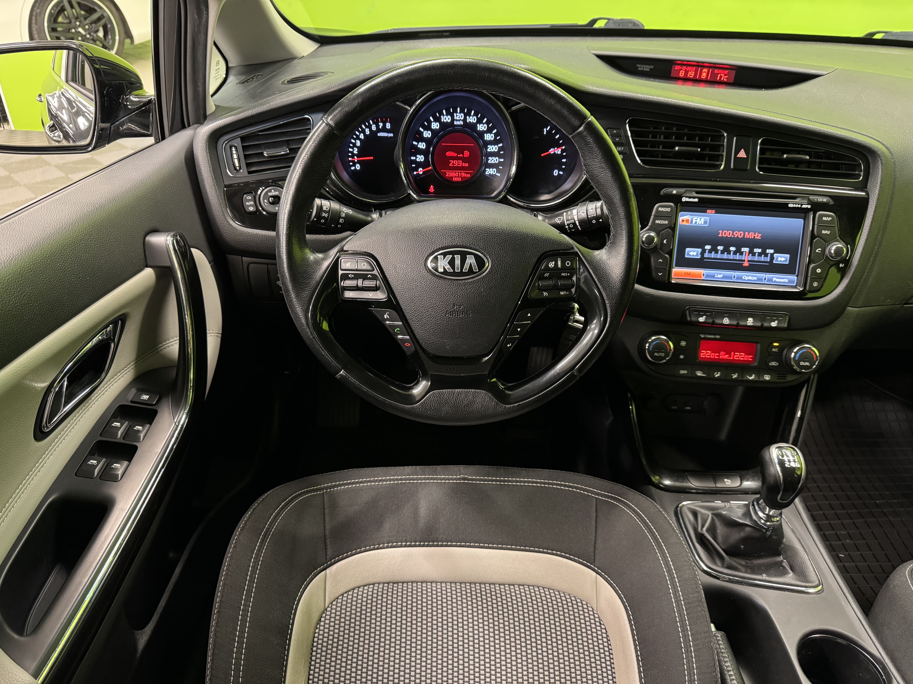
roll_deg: -0.8
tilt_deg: -33.8
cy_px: 342
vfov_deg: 56.8
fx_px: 633
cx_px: 456
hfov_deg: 71.6
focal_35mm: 24
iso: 800
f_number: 1.78
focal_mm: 6.76
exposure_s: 1/33
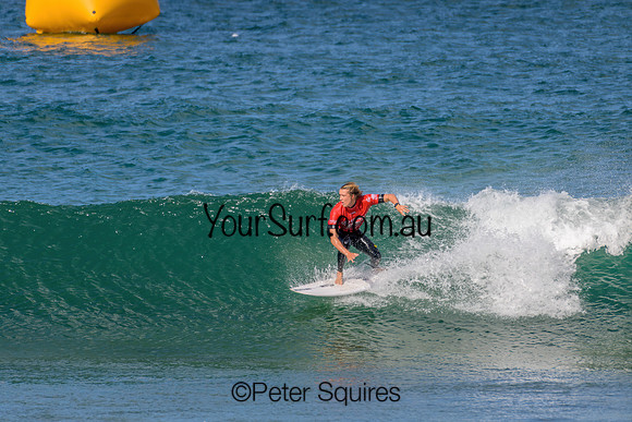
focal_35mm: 1001
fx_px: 17577
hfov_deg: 2.1
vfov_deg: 1.4
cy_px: 211
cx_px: 316
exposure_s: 1/250
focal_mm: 1000
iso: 125
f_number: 11
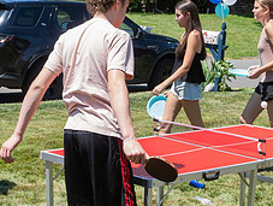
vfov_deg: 16.1
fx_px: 727
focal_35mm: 92
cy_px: 142
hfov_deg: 21.0
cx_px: 219
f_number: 9
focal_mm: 25
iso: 640
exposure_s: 1/400
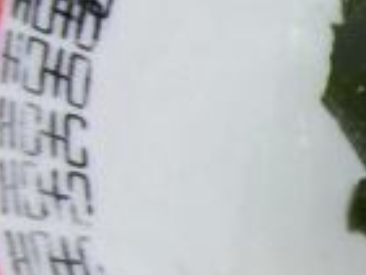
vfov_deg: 11.7
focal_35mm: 127
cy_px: 163
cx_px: 750
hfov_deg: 13.2
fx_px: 1344
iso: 64
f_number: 2.6
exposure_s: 1/60
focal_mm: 4.9
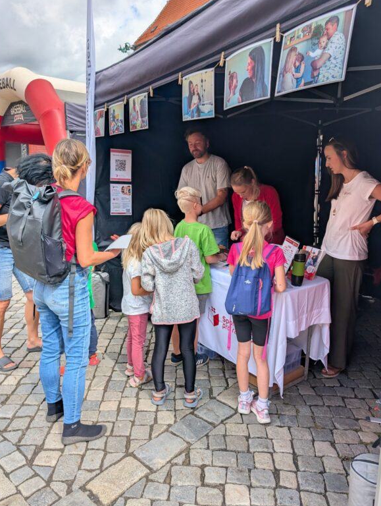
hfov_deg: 55.0
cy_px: 250
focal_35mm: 25
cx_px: 189
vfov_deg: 69.3
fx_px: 366
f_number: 1.68
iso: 18
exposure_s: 1/563
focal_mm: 6.9
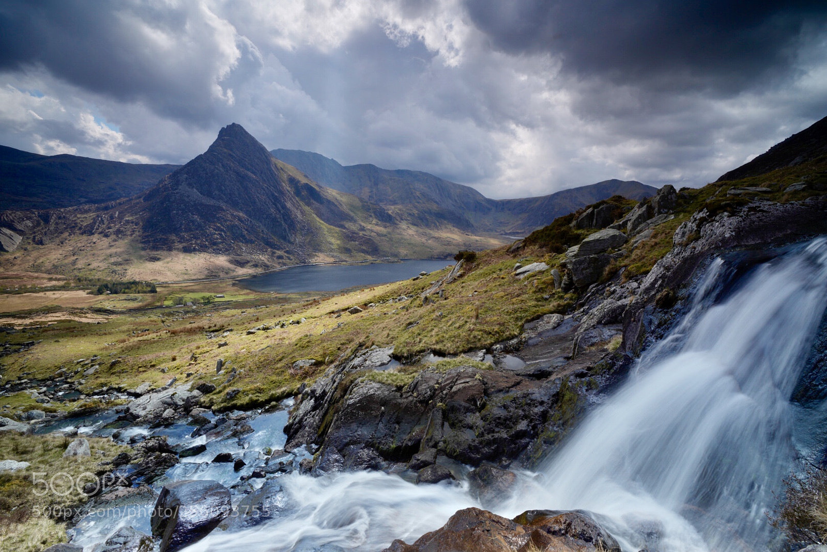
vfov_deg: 73.8
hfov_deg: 96.7
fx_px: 368
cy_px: 276
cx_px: 414
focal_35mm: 16
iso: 50
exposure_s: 1/2.5
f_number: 11
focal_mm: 16
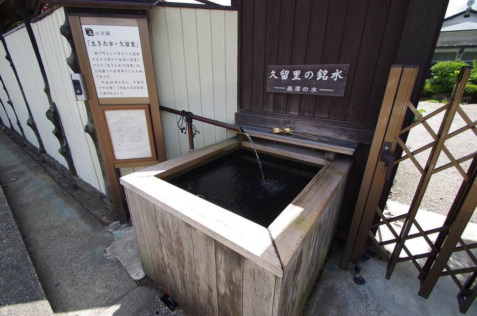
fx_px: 198
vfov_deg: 77.1
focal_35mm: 15
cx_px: 238
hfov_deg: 100.5
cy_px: 158
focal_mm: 10
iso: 100
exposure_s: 1/125
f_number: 6.3
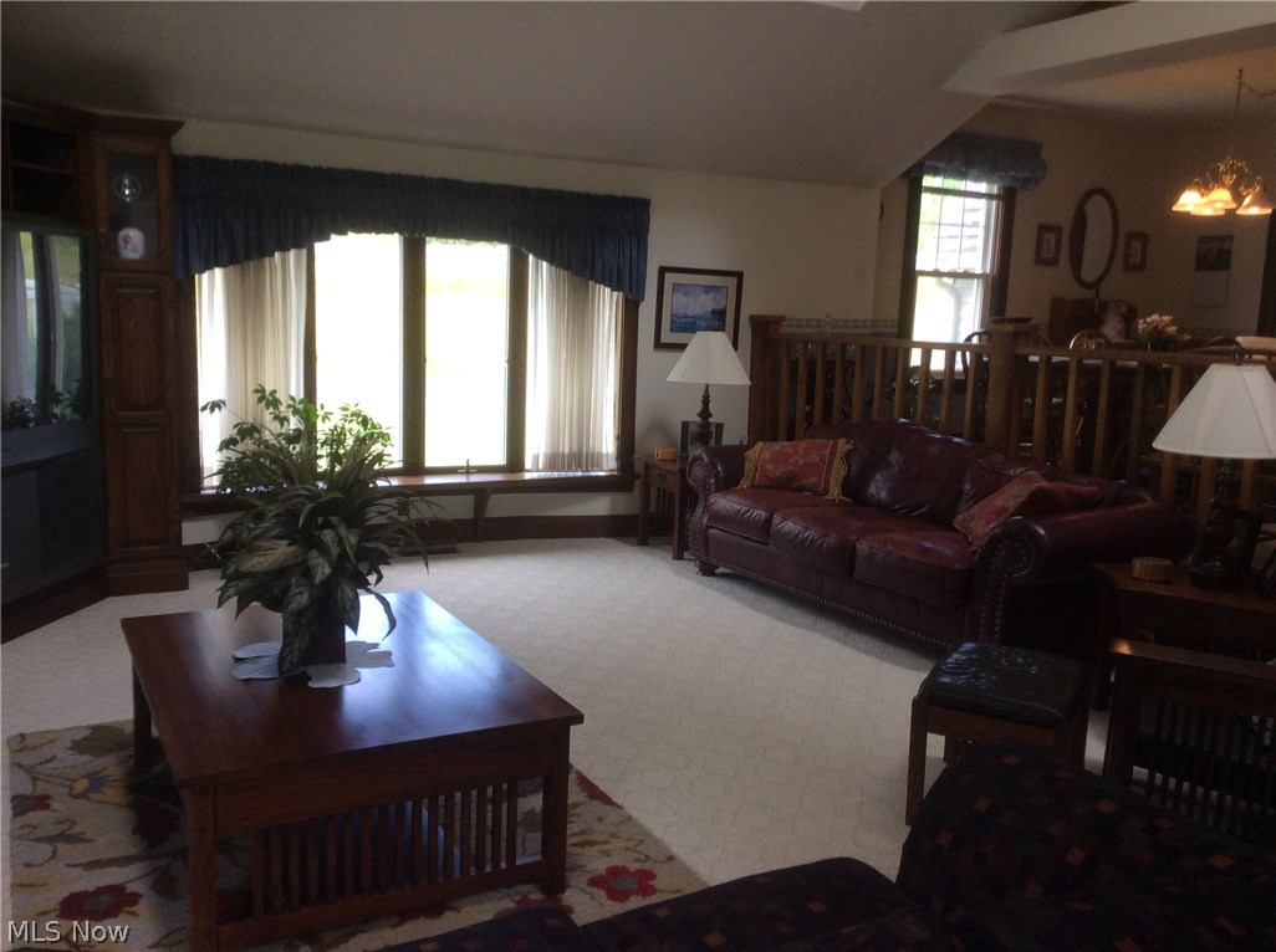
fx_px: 1178
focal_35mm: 32
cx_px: 638
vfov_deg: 44.0
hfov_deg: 56.9
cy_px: 476
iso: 40
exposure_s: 1/60
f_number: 2.4
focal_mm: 3.3
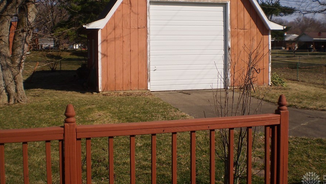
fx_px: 389
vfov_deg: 26.2
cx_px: 183
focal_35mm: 45
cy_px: 48
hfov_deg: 45.4
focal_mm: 6.3
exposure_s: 1/1250
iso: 64
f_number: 4.6
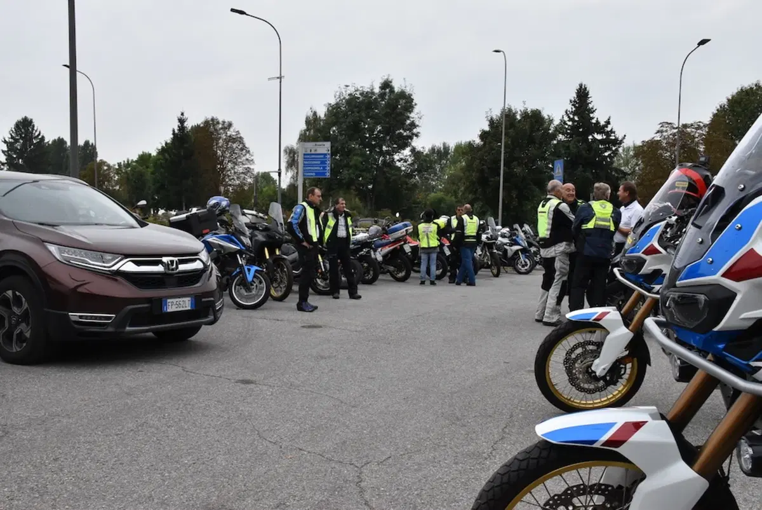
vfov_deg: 38.4
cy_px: 255
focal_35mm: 34
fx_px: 731
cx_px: 381
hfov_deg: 55.1
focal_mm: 23
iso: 1000
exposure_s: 1/160
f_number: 11
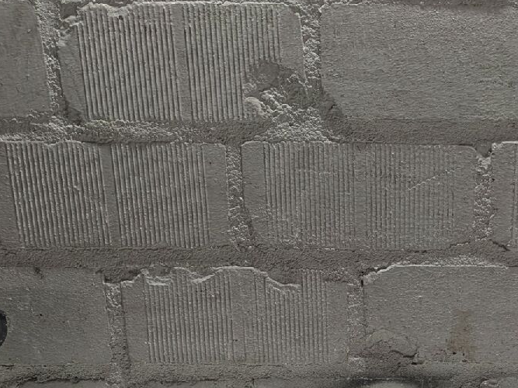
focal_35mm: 72
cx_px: 444
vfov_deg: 19.7
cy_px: 401
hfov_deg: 26.3
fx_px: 1077
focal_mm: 5.43
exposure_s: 1/50
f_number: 1.89
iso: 67
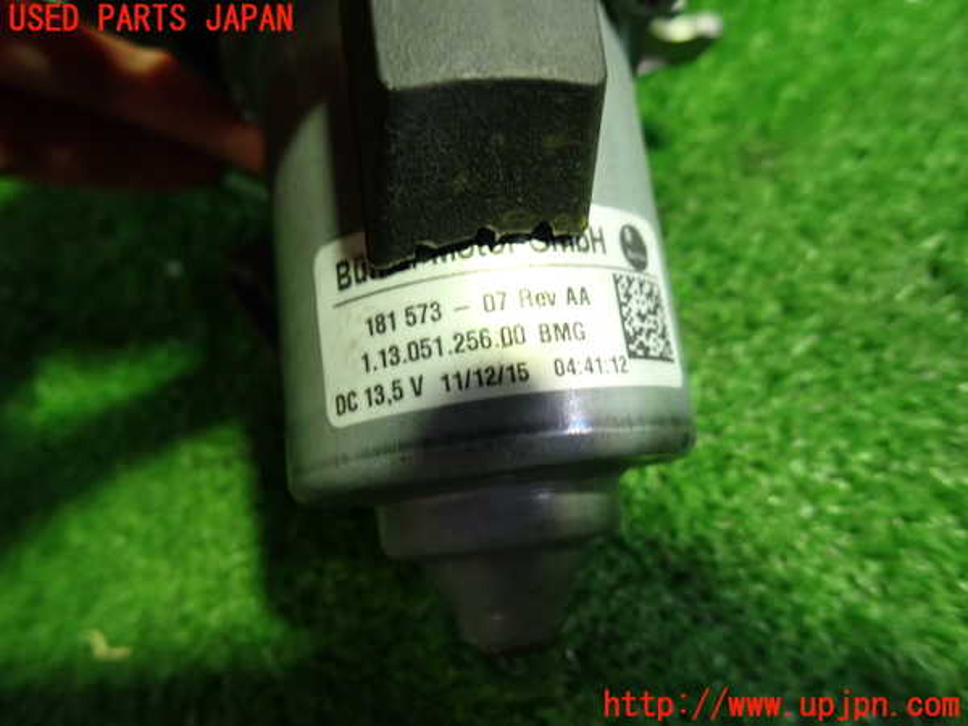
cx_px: 484
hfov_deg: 69.4
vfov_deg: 54.9
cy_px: 363
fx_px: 699
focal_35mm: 25
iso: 250
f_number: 2
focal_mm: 4.5
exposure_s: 1/30
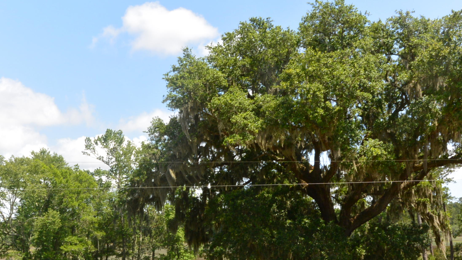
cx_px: 228
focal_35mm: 43
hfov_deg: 47.4
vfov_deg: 27.5
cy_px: 184
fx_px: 527
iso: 160
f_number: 3.5
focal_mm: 11.4
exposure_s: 1/80
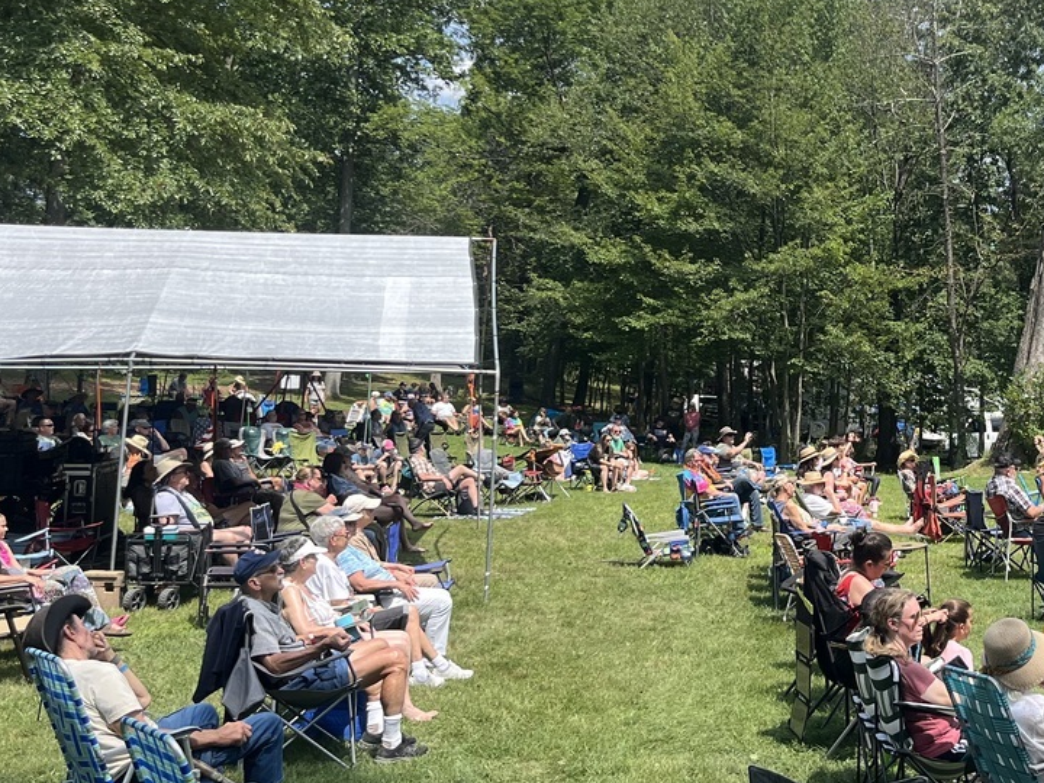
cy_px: 278
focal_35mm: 52
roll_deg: -0.4
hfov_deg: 35.5
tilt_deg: +3.7
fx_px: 1568
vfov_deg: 27.9
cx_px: 853
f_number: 1.6
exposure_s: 1/2268
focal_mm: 5.1
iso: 50
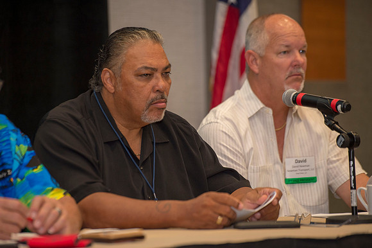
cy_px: 124
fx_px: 2065
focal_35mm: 200
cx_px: 186
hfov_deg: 10.3
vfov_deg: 6.9
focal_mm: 200
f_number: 3.2
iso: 1250
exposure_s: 1/320
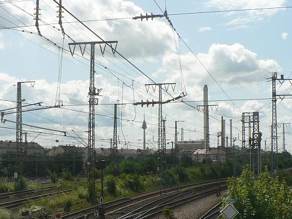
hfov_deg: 31.6
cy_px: 147
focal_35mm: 61
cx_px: 120
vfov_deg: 23.9
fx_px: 515
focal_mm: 6
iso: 80
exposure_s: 1/640
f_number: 5.6
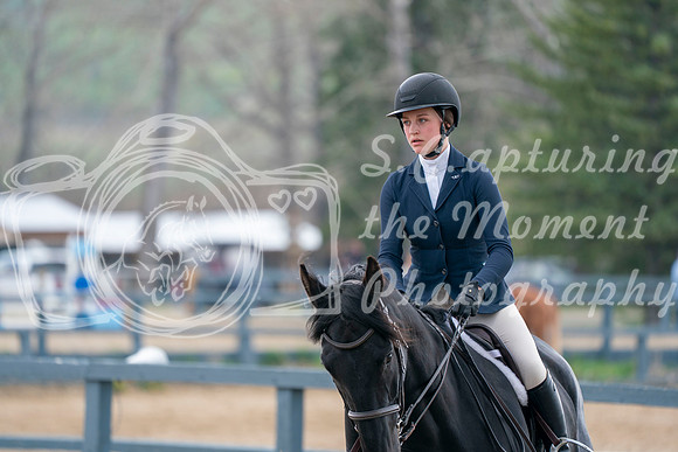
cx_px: 339
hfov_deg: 5.8
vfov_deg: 3.9
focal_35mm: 355
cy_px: 226
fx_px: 6687
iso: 400
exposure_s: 1/400
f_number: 5.6
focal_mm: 355
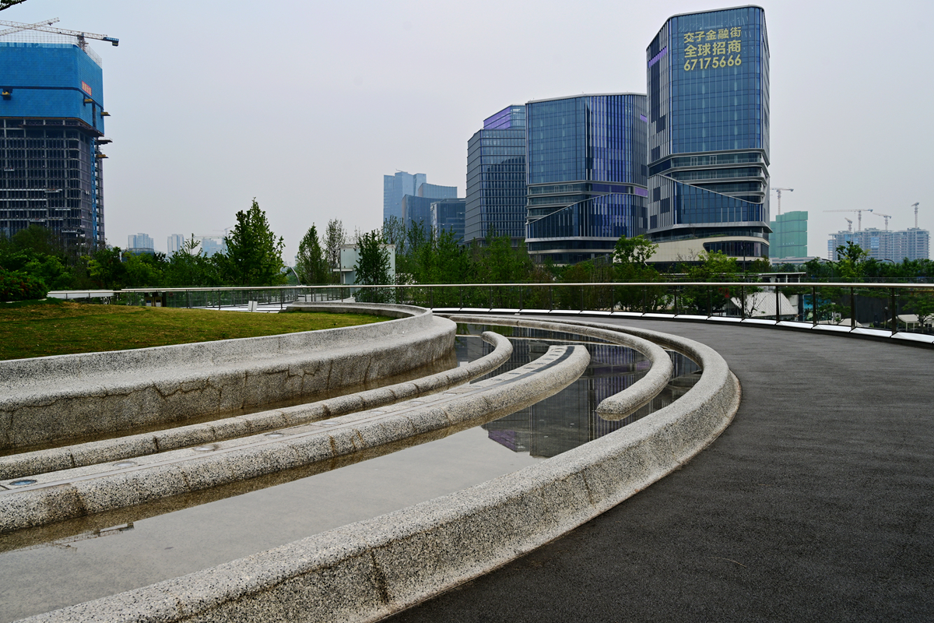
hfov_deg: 61.9
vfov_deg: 43.6
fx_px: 778
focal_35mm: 30
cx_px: 467
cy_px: 312
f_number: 8
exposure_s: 1/125
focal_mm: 30
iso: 100
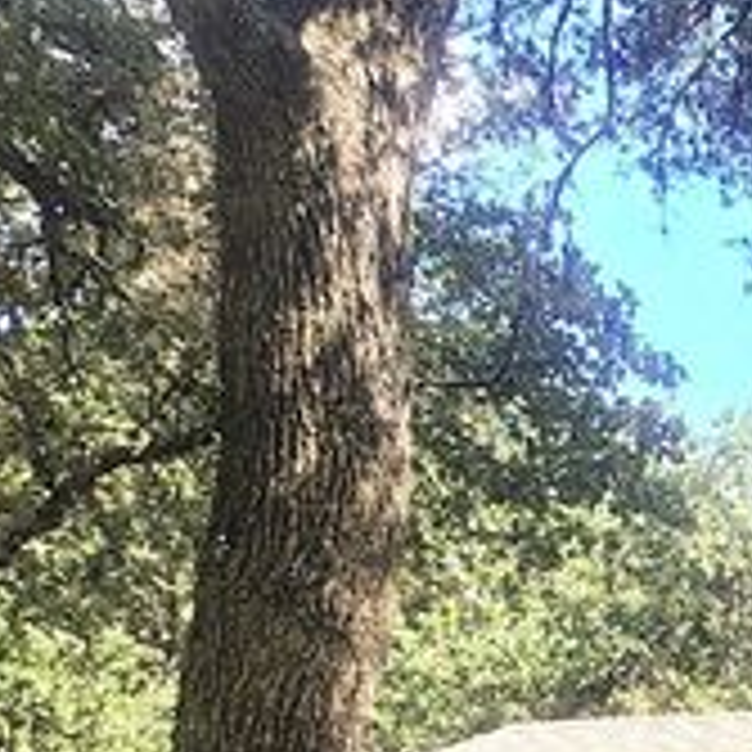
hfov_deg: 11.4
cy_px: 1423
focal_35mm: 130
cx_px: 1743
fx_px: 3195
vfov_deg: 12.1
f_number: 1.8
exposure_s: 1/328
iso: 100
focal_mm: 5.56
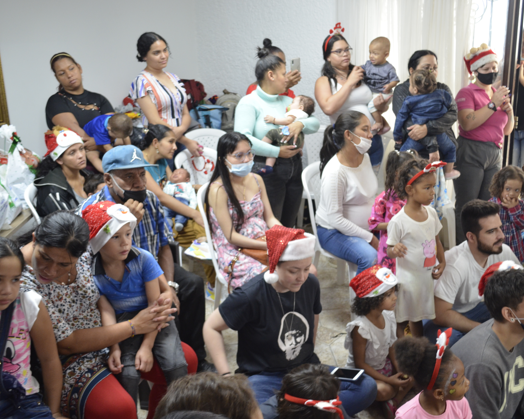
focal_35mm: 41
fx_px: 636
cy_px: 210
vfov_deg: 36.5
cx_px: 306
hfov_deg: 44.6
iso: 900
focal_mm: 24
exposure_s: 1/30
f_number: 4
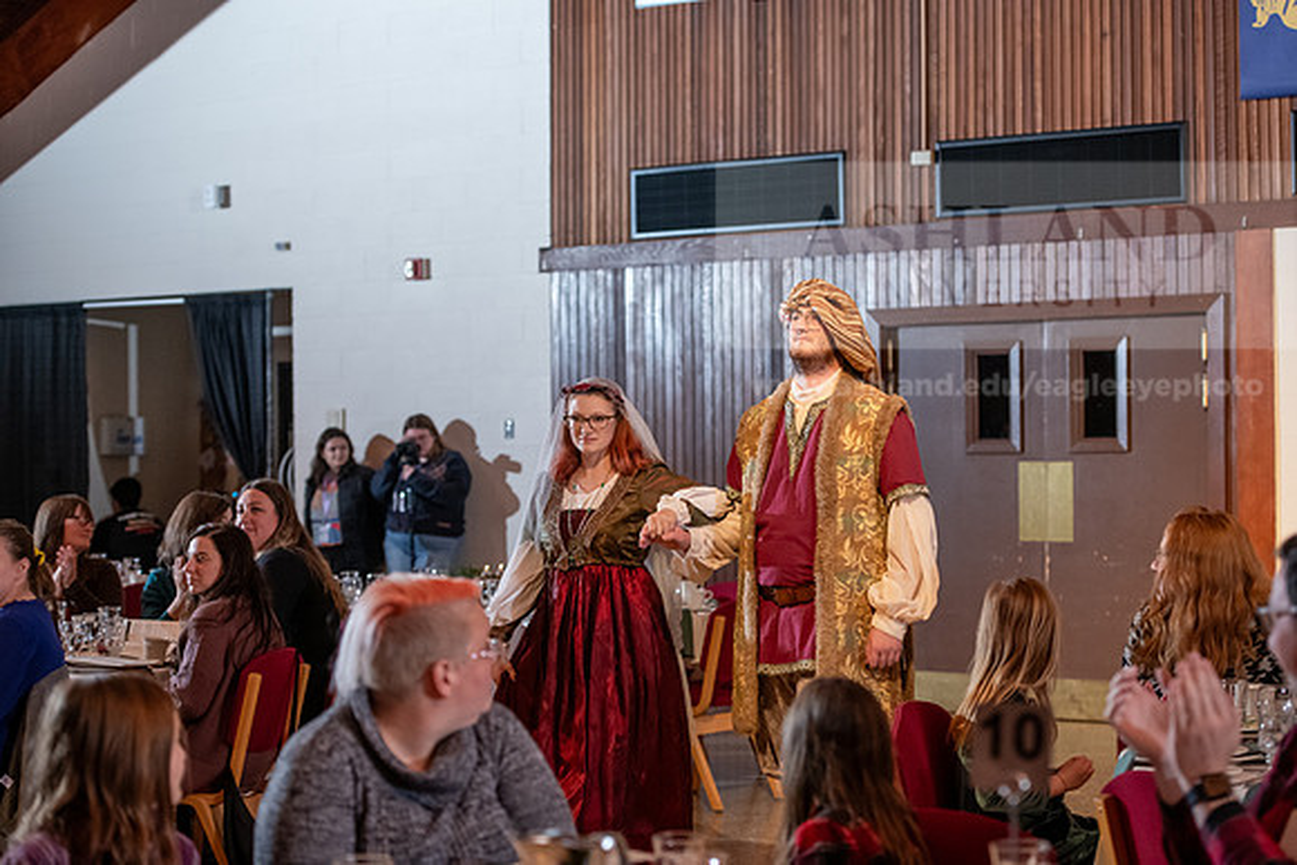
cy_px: 432
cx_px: 648
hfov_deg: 27.0
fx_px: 2703
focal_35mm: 75
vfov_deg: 18.2
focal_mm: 75
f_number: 3.5
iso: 2500
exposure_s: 1/250
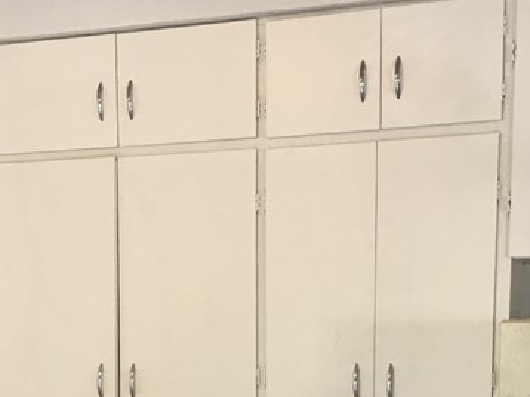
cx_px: 167
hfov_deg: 23.4
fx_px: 1270
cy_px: 501
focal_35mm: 83
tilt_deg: -6.7
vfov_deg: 16.8
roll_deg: -0.4
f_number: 2.2
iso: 100
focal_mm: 4.15
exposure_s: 1/30
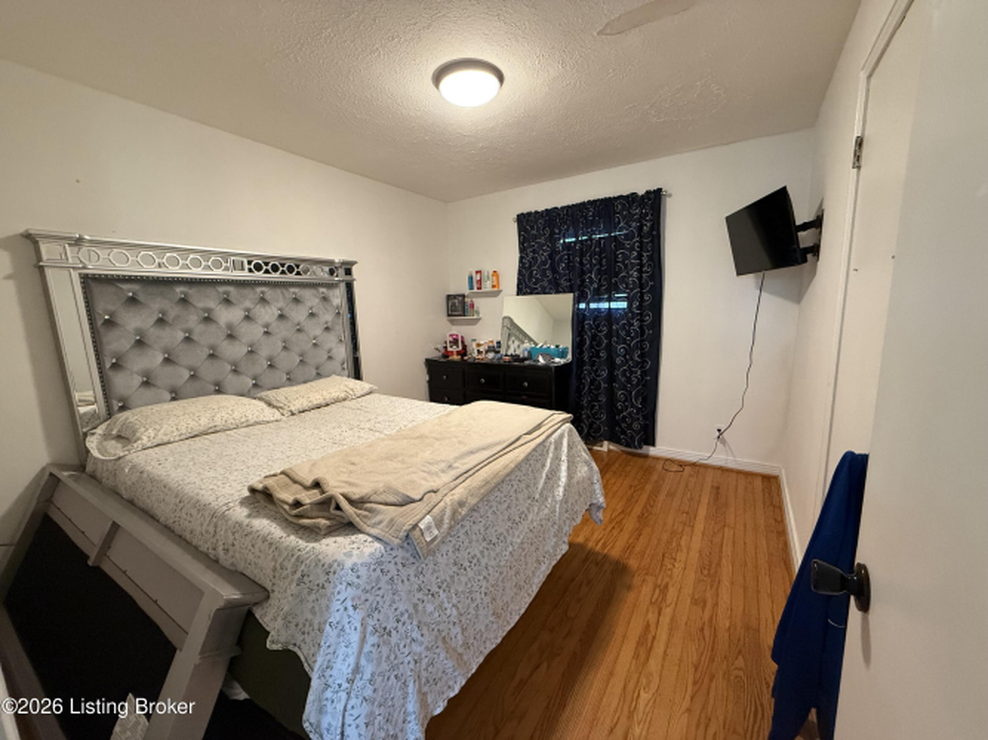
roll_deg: +2.1
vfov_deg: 85.7
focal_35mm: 14
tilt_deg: -8.3
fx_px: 400
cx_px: 494
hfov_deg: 102.1
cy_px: 370
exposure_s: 1/60
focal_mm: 2.22
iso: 400
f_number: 2.2
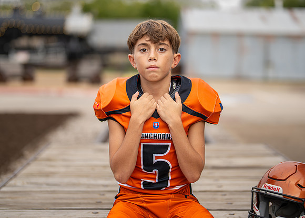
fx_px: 548
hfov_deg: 31.1
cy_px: 92
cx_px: 161
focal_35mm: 63
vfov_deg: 22.4
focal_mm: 50
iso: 100
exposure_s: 1/1250
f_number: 1.2
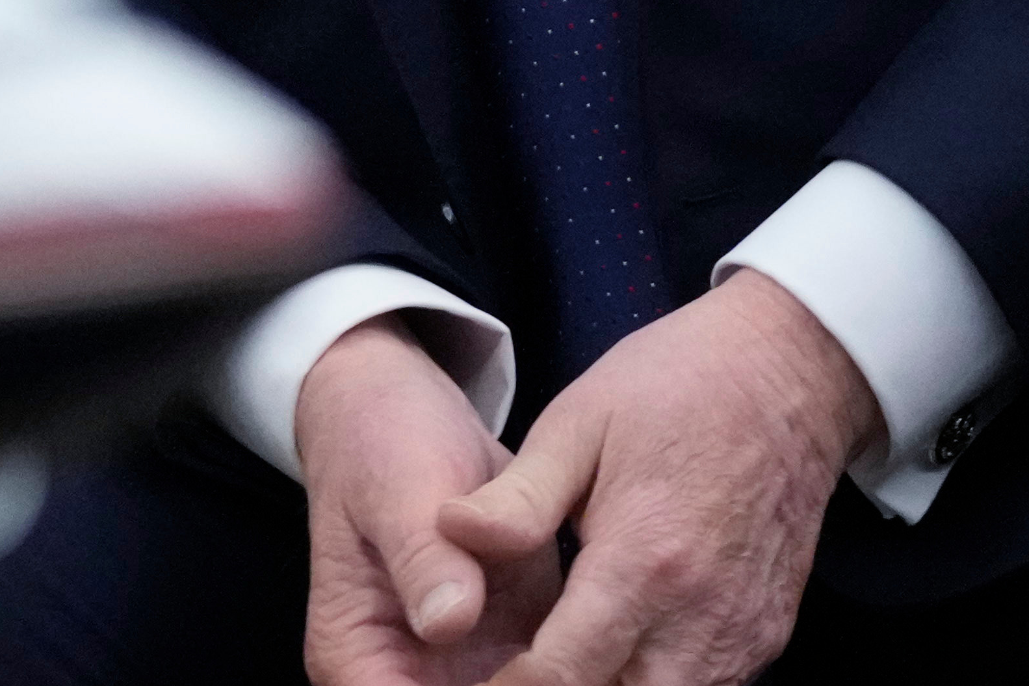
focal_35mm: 382
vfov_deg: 3.6
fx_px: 10917
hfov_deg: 5.3
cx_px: -974
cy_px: -464
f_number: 2.8
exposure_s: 1/320
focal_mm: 70
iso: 6400
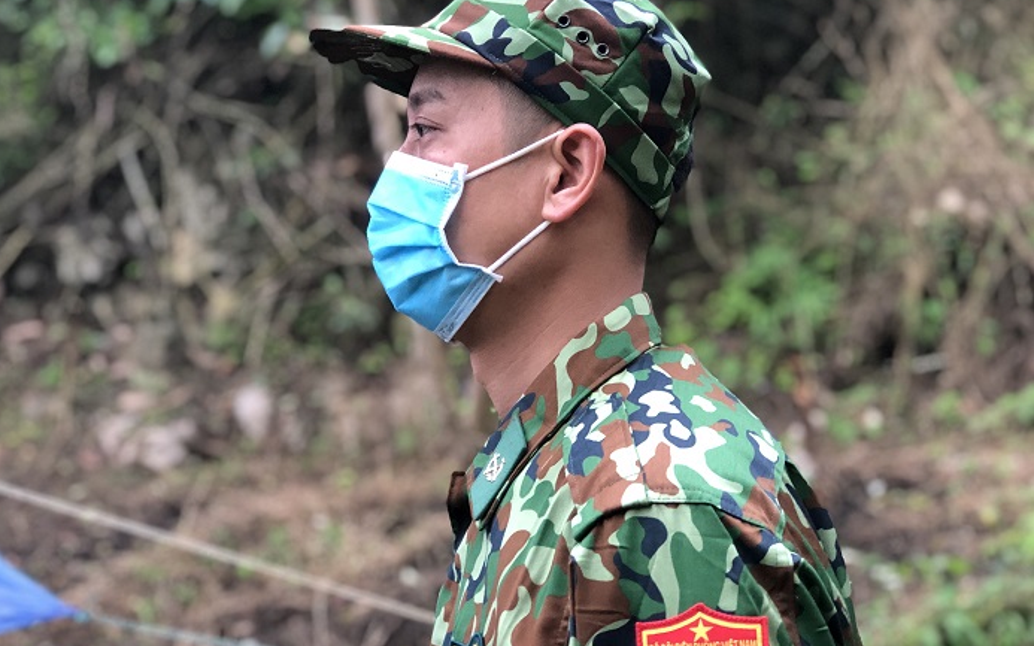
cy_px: 274
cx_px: 515
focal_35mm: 61
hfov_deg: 33.5
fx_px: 1719
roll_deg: -0.8
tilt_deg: +7.5
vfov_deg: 21.3
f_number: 2.8
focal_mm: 6.6
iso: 250
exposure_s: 1/30
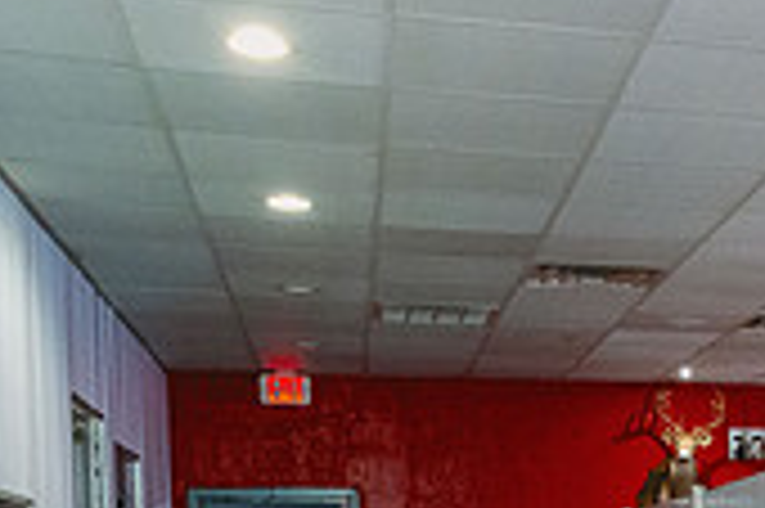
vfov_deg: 15.6
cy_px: 704
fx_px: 1741
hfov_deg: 22.6
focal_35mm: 82
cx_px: 940
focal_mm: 24
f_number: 7.1
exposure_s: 1/20
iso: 3200
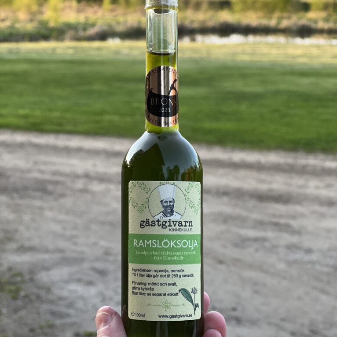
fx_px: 1002
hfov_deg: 19.1
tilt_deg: -9.2
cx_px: 168
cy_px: 164
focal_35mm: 91
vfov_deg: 19.1
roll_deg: -1.8
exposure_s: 1/121
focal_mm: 9
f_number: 2.8
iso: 100
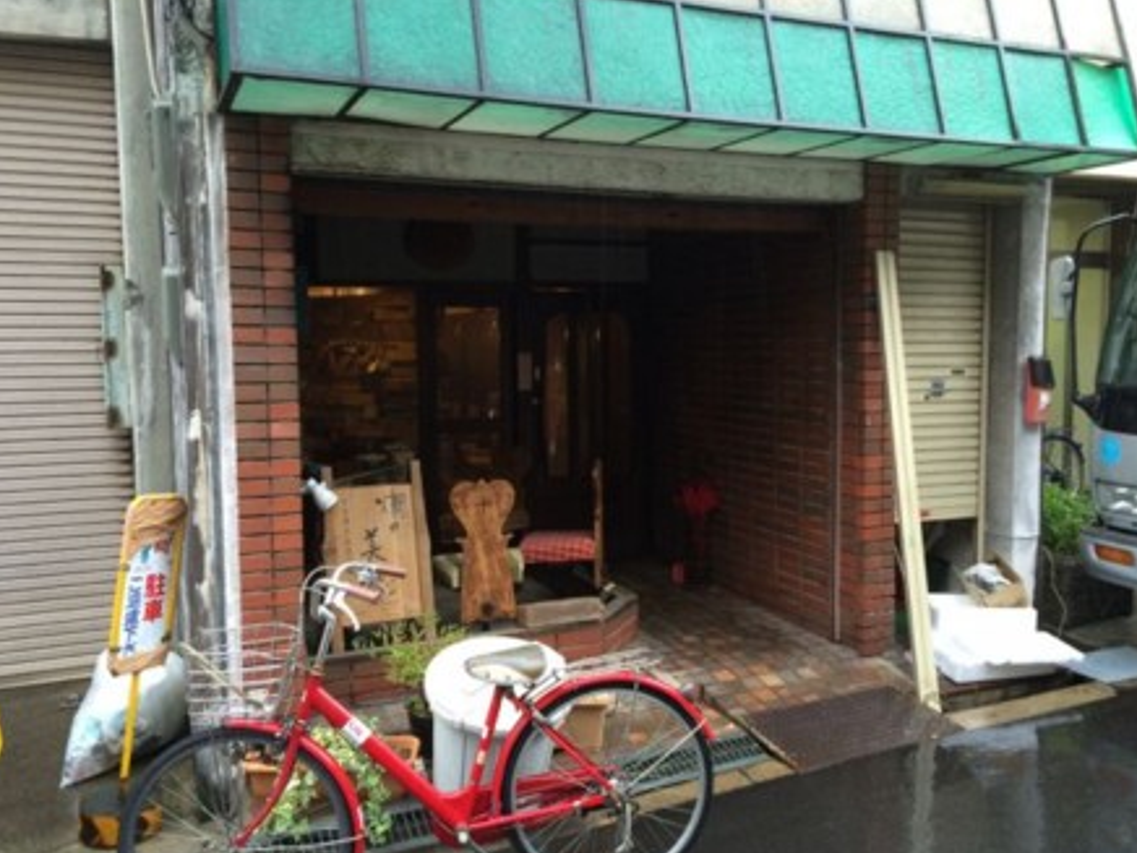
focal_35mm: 31
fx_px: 1018
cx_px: 582
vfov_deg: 45.4
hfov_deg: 58.3
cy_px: 428
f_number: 2.2
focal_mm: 4.12
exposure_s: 1/30
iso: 125
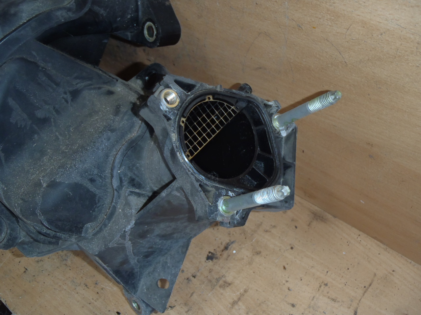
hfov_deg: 49.0
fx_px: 462
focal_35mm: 38
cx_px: 210
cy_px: 158
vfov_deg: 37.7
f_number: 4.6
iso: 100
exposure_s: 1/40
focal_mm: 6.83
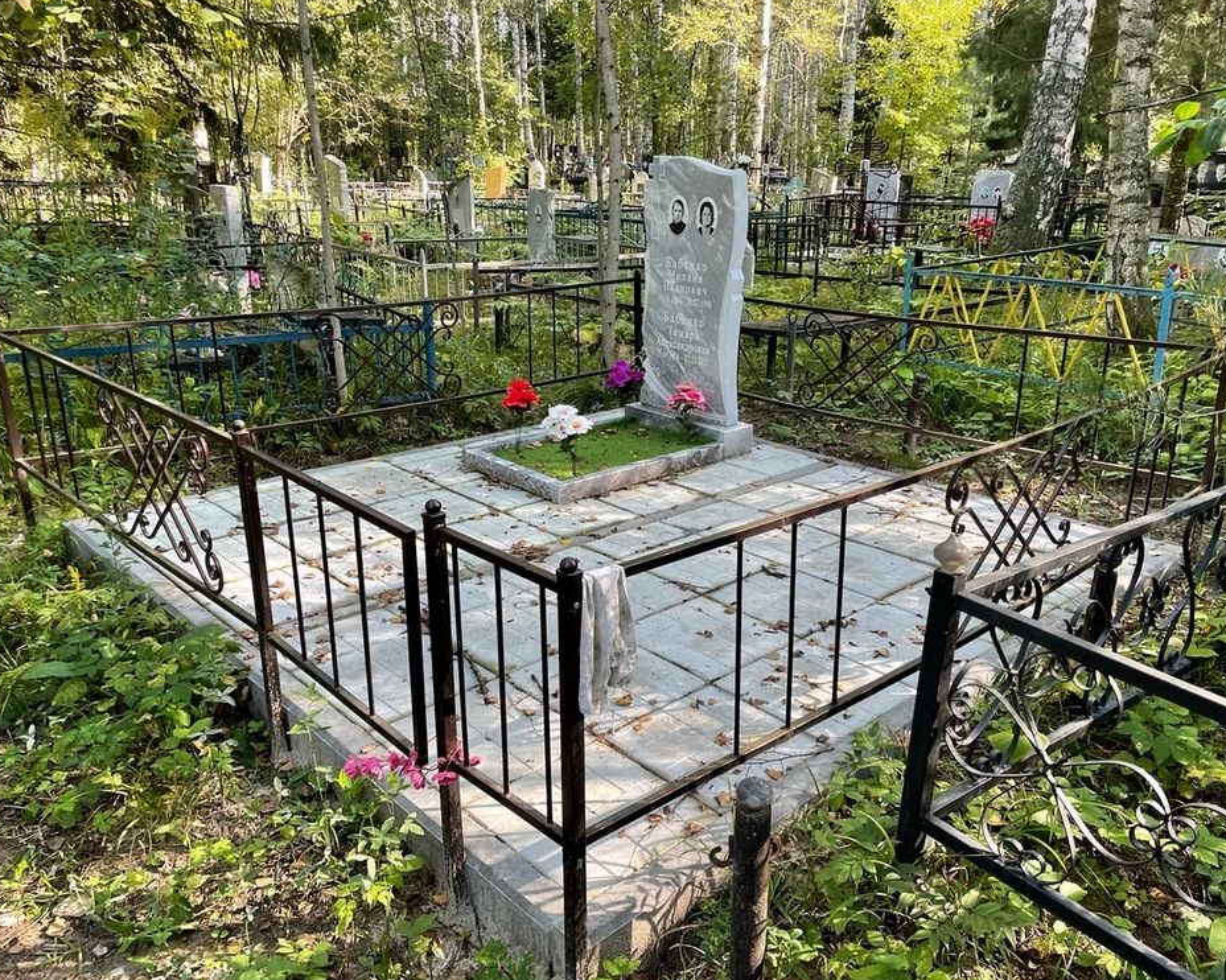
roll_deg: +1.0
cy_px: 493
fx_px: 1016
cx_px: 618
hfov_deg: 62.2
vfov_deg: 51.5
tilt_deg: -15.3
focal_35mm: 28
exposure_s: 1/121
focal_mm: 4.2
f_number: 1.6
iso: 50
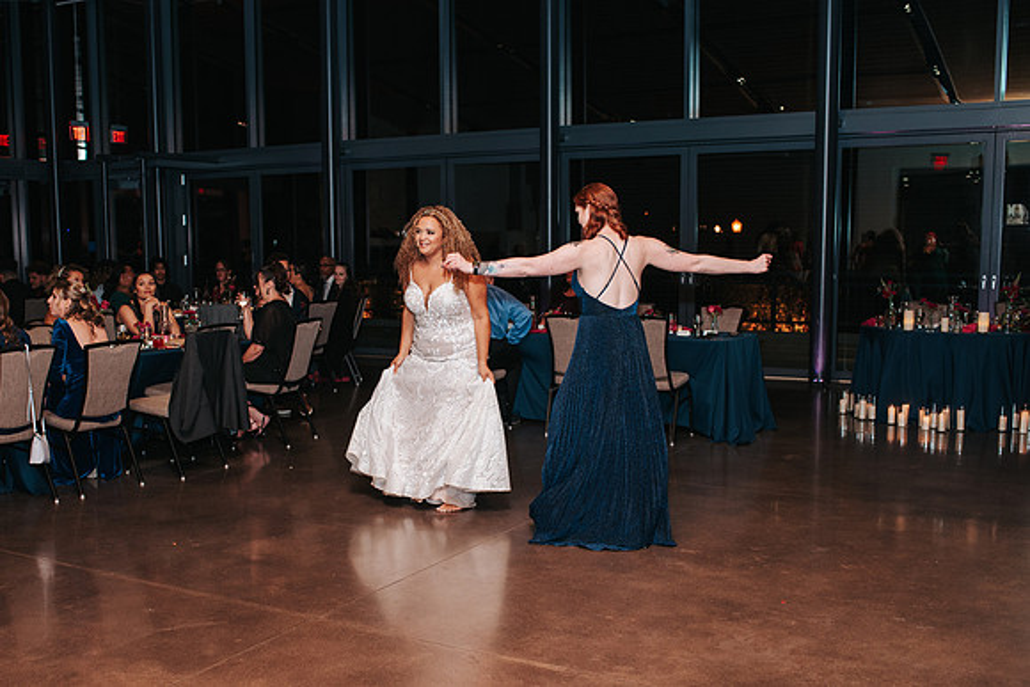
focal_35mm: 40
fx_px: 1139
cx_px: 450
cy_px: 387
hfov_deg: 48.5
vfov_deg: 33.5
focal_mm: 35
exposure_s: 1/200
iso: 1000
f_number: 2.8
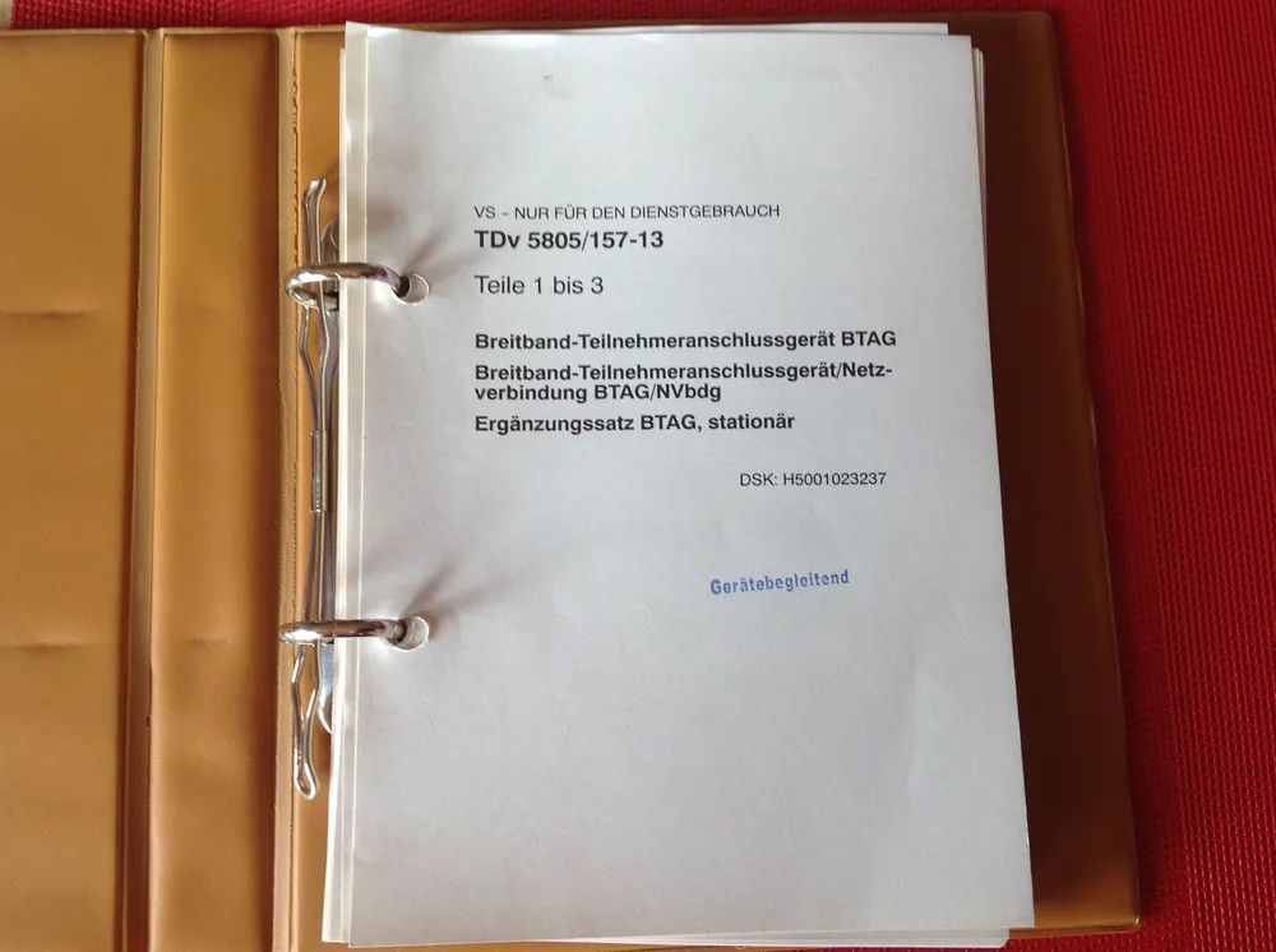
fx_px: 1288
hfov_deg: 52.7
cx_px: 638
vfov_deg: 40.6
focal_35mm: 35
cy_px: 476
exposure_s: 1/24
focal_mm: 4.28
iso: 50
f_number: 2.4
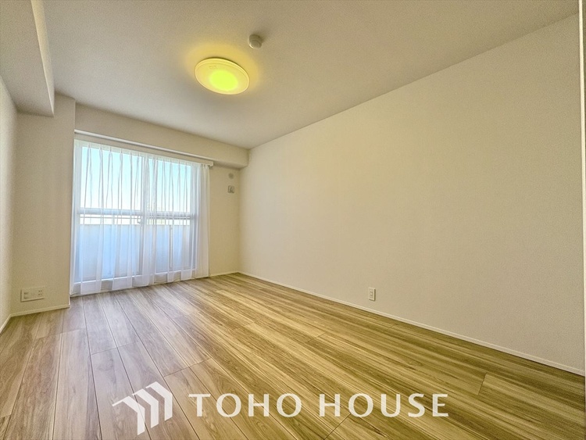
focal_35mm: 14
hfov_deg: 102.0
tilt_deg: +1.5
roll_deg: -0.1
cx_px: 293
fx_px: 237
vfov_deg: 85.7
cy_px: 220
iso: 80
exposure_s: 1/136
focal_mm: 2.22
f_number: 2.2
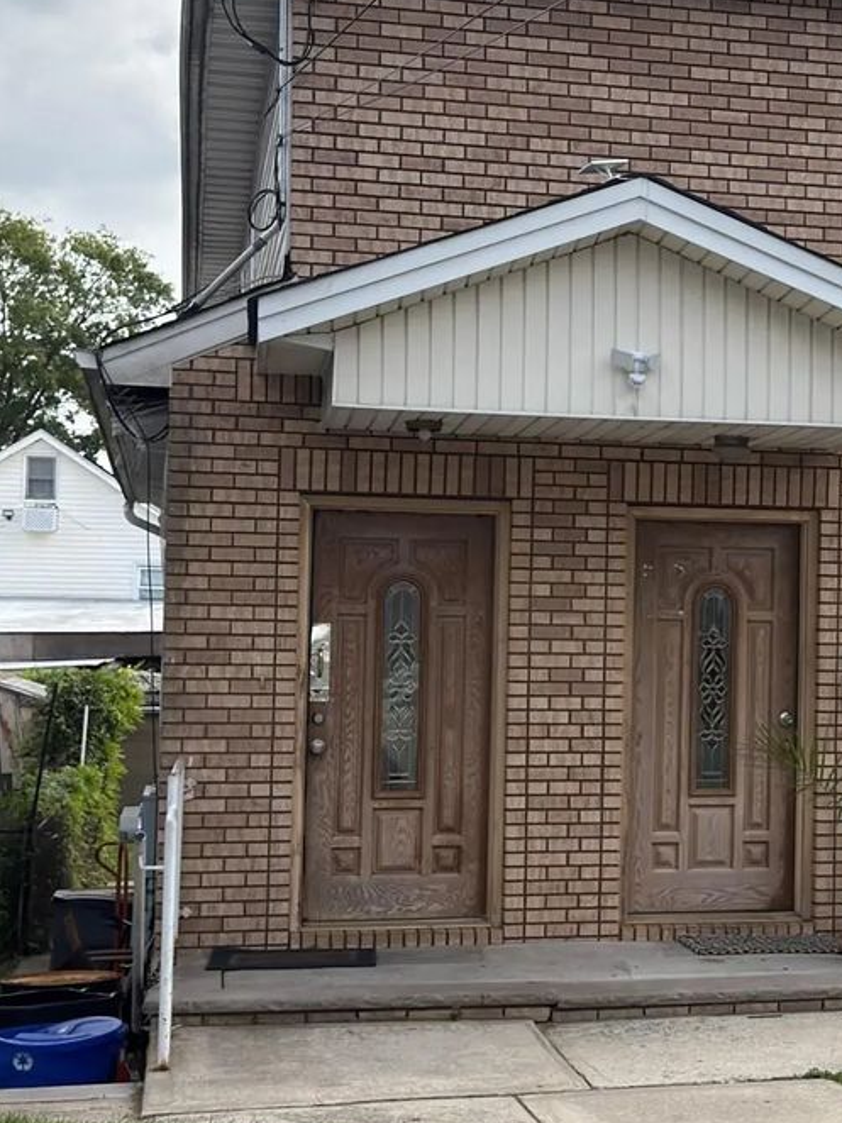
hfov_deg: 20.4
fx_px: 2271
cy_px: 564
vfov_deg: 27.8
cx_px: 810
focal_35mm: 70
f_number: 1.78
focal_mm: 6.76
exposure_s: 1/5618
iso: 100
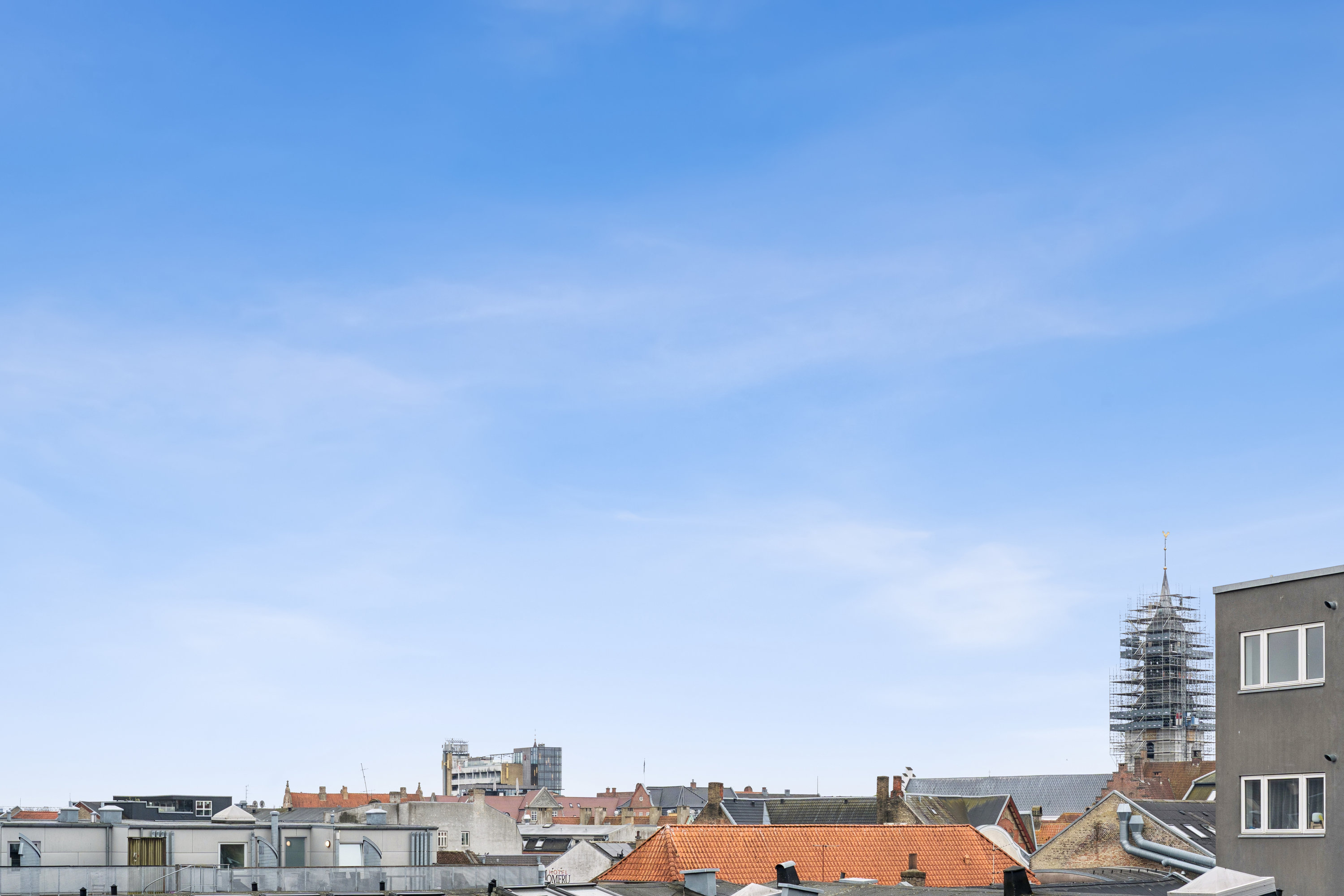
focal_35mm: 51
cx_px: 672
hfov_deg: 38.9
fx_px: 1904
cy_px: 448
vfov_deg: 26.5
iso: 400
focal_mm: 51
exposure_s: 1/100
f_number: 10
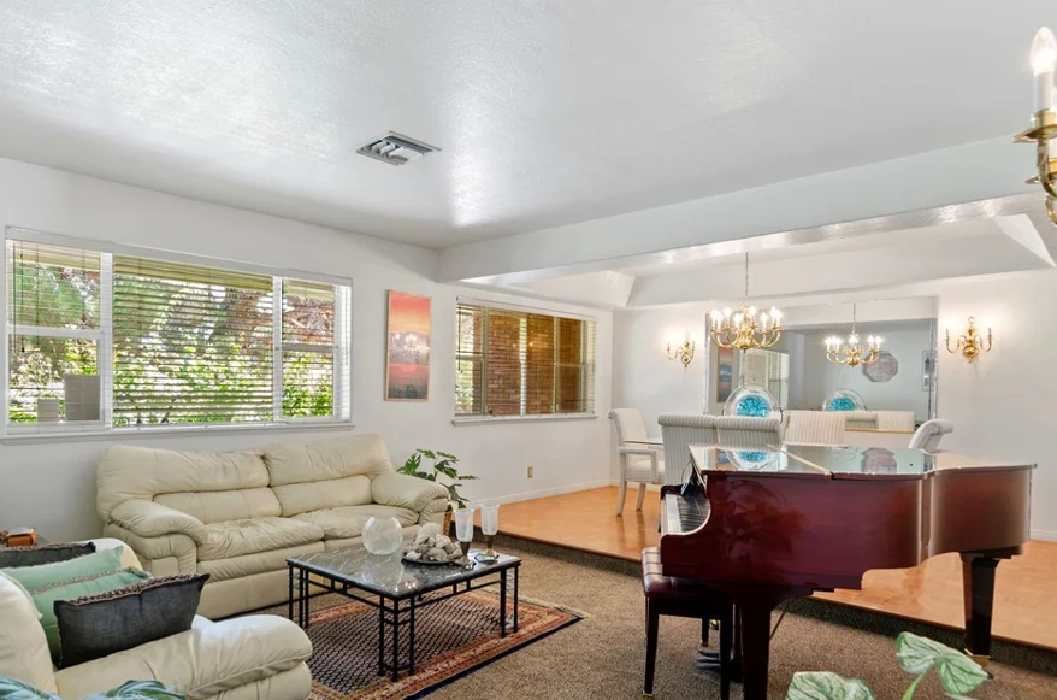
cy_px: 377
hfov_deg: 81.0
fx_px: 615
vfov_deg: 59.2
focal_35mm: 21
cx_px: 466
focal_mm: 12
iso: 100
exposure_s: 2
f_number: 8
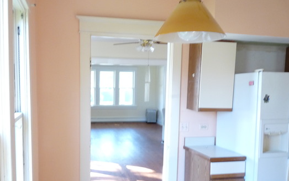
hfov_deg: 55.1
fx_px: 276
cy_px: 115
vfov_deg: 36.1
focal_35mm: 35
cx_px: 123
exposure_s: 1/30
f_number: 2.8
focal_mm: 4.8
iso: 320
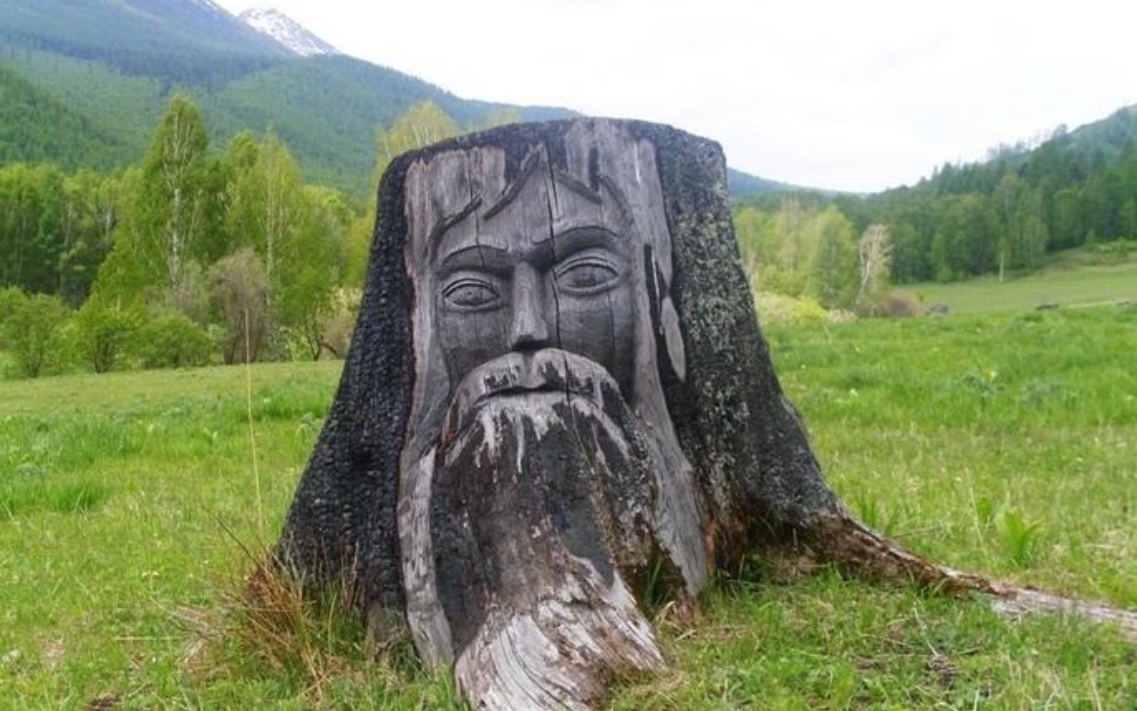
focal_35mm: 53
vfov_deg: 24.4
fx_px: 1643
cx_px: 565
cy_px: 372
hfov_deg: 38.2
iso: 80
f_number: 3.1
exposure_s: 1/750
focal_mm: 8.1
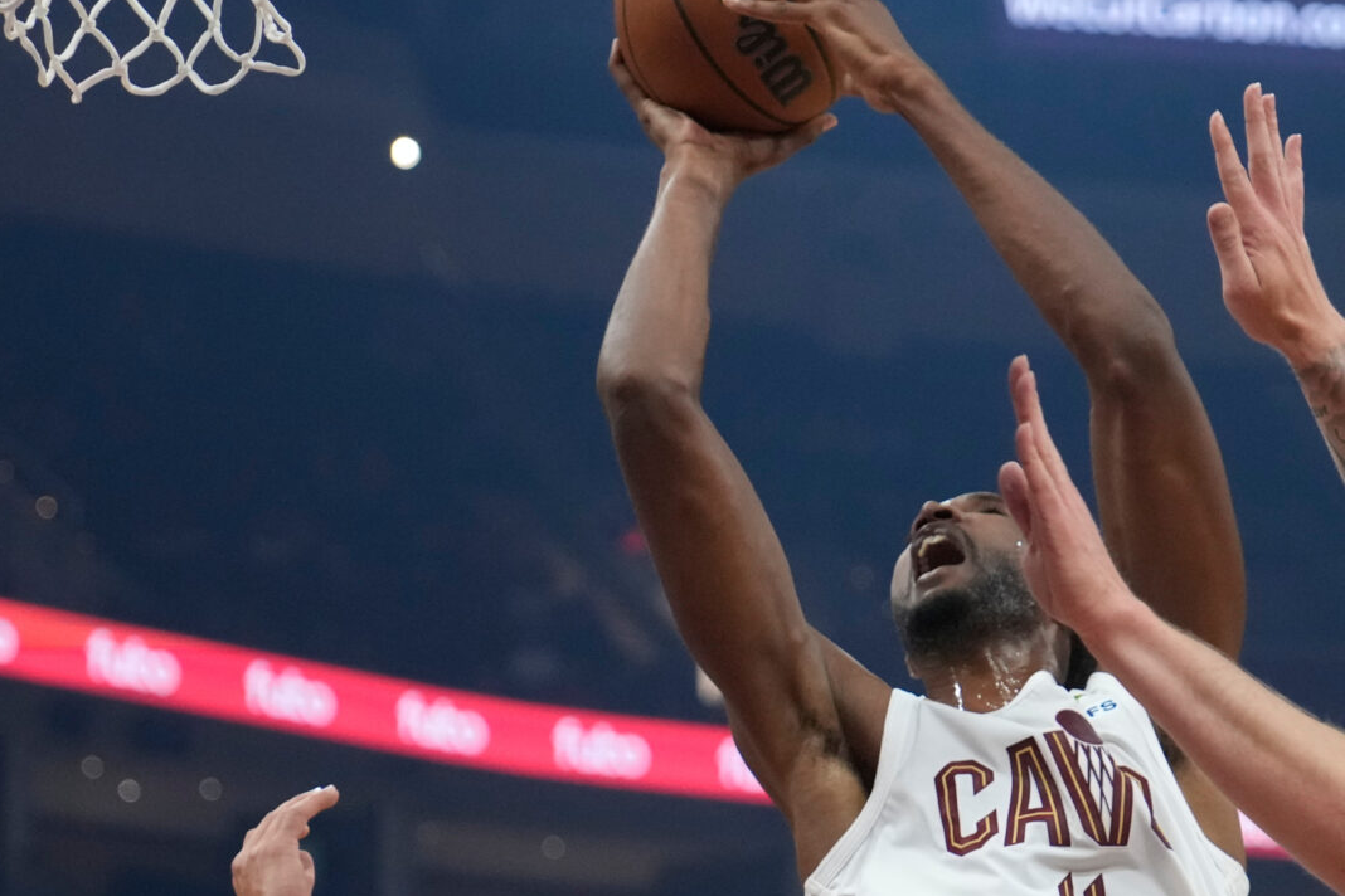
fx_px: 6089
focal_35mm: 163
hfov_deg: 12.6
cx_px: 992
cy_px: 919
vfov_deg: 8.4
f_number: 2.8
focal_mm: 68
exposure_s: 1/2000
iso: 3200
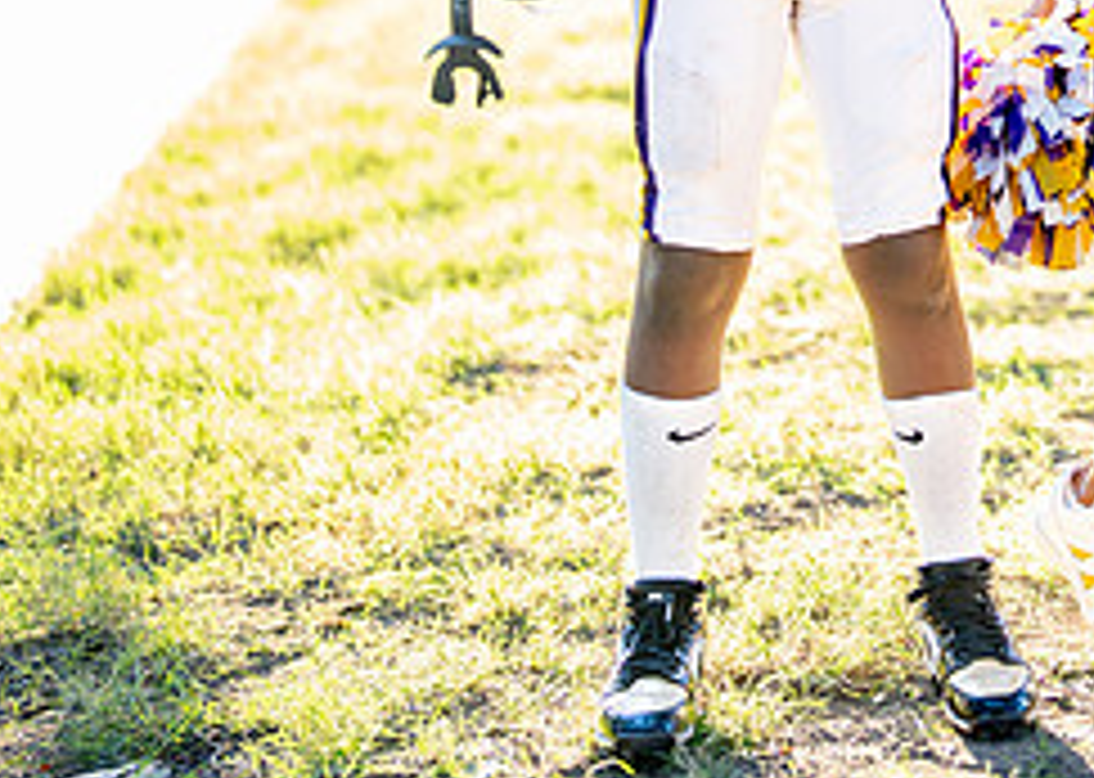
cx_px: 1164
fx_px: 4283
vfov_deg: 10.2
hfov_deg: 14.3
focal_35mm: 138
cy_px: -153
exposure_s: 1/400
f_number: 1.2
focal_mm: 50
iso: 250
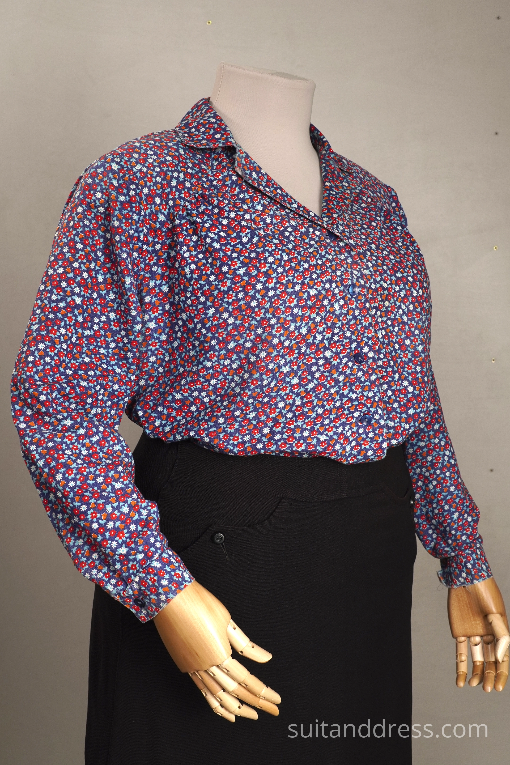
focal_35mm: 48
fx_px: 1020
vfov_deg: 41.1
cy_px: 382
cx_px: 255
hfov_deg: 28.1
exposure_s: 1/60
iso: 400
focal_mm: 32
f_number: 7.1
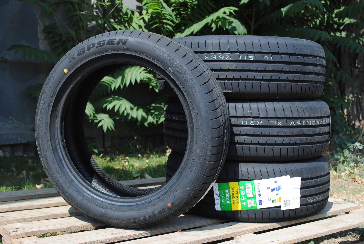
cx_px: 182
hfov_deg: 38.8
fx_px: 517
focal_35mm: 51
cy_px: 122
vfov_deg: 26.6
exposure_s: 1/200
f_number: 7.1
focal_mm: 34
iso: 100
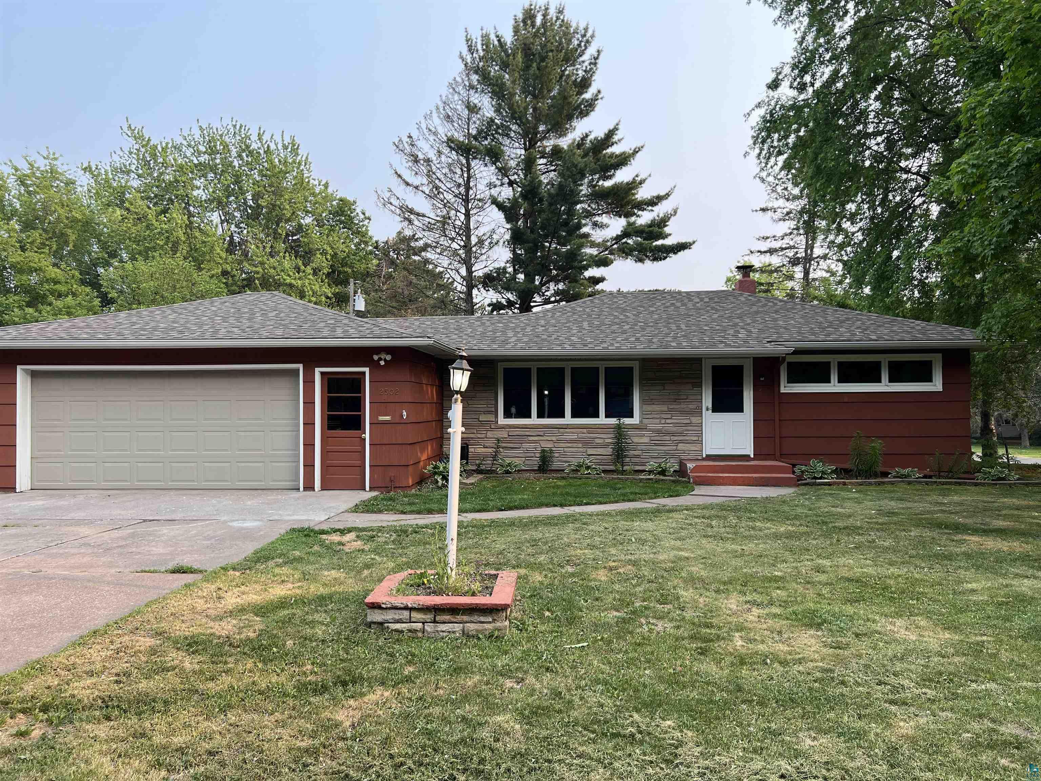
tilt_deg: +0.6
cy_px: 390
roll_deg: -0.4
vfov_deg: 53.1
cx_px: 520
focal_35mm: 26
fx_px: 782
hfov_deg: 67.3
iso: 50
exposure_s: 1/552
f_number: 1.5
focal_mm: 5.7
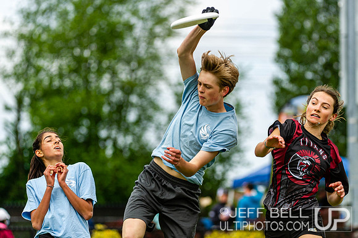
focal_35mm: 261
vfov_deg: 5.3
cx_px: 209
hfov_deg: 7.9
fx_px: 2598
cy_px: 126
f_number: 4
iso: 320
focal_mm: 200
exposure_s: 1/1250
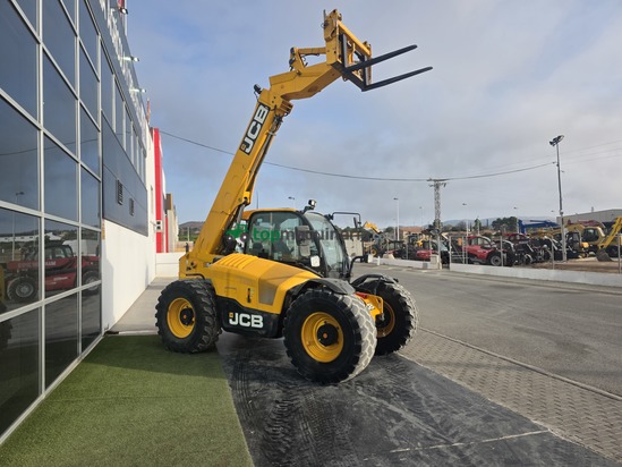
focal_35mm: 23
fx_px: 413
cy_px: 234
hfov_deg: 73.9
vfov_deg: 58.9
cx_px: 311
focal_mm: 6.3
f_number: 1.7
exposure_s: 1/3185
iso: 80
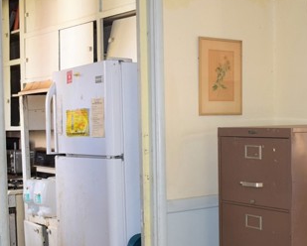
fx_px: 609
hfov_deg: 28.1
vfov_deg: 22.8
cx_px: 201
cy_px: 157
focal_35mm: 67
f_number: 3.8
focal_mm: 23
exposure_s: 1/40
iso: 200
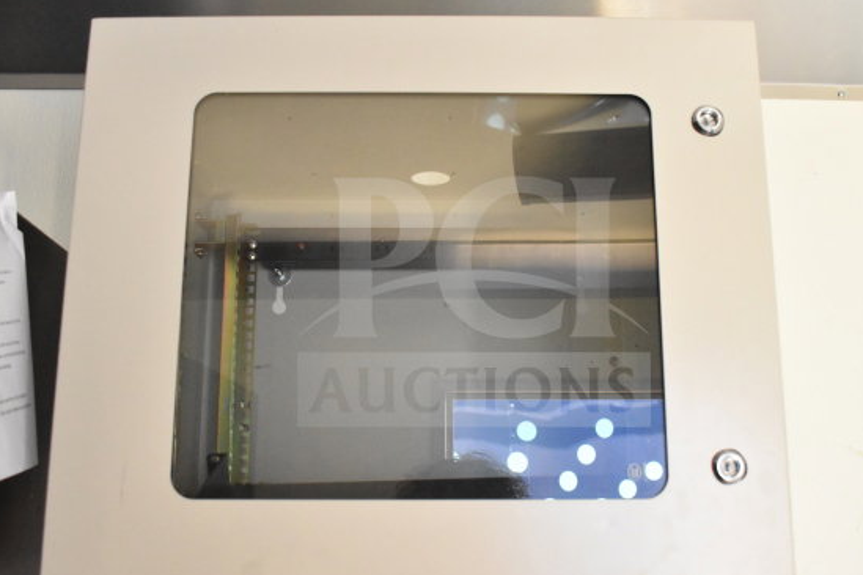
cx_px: 473
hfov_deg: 48.4
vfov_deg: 33.4
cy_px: 302
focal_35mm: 40
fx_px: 959
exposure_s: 1/160
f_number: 6.3
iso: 6400
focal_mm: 24
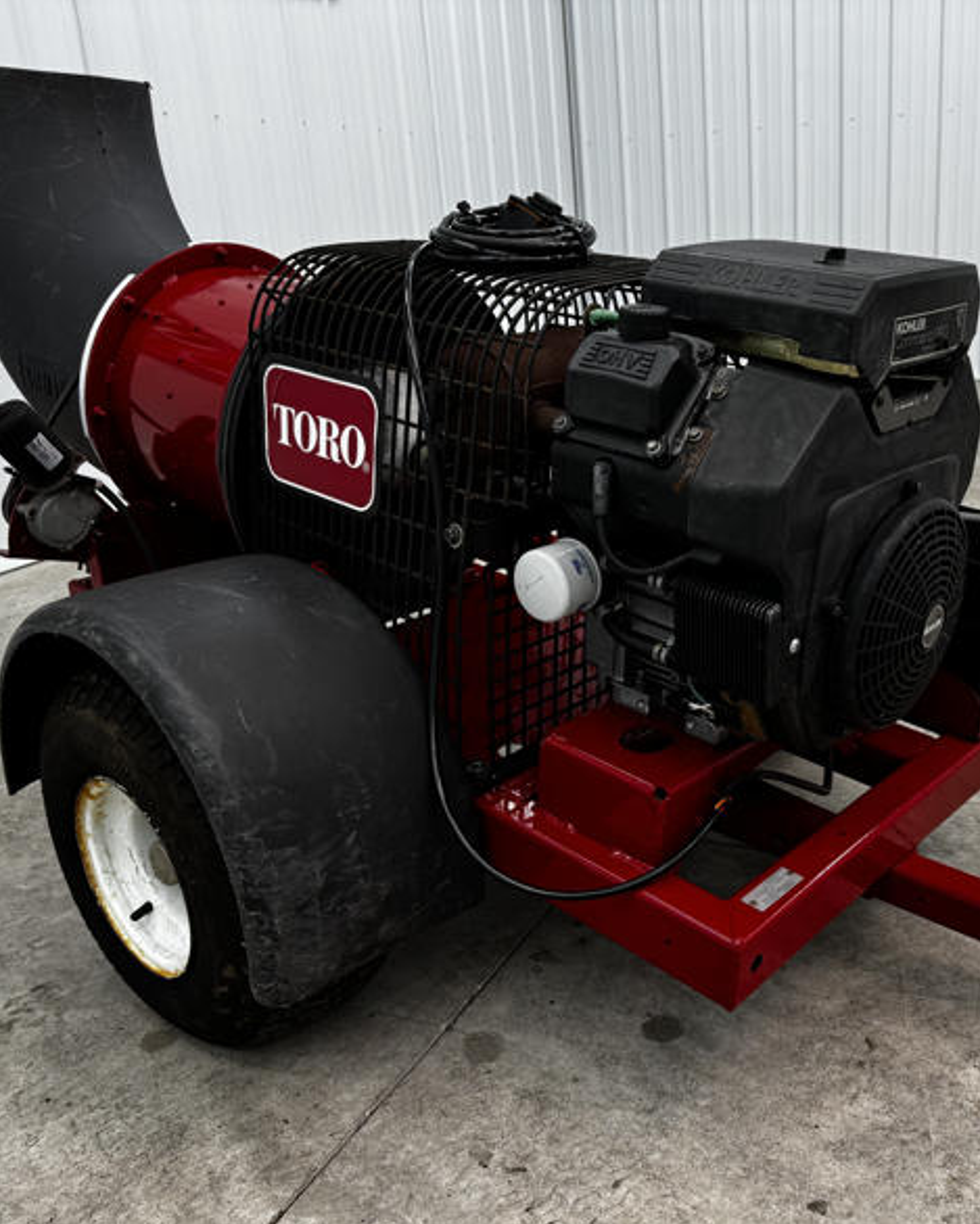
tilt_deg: -19.9
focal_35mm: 32
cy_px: 625
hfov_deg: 45.3
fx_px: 1160
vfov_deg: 55.7
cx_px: 629
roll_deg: +2.7
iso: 100
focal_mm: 6.76
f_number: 1.78
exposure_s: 1/120
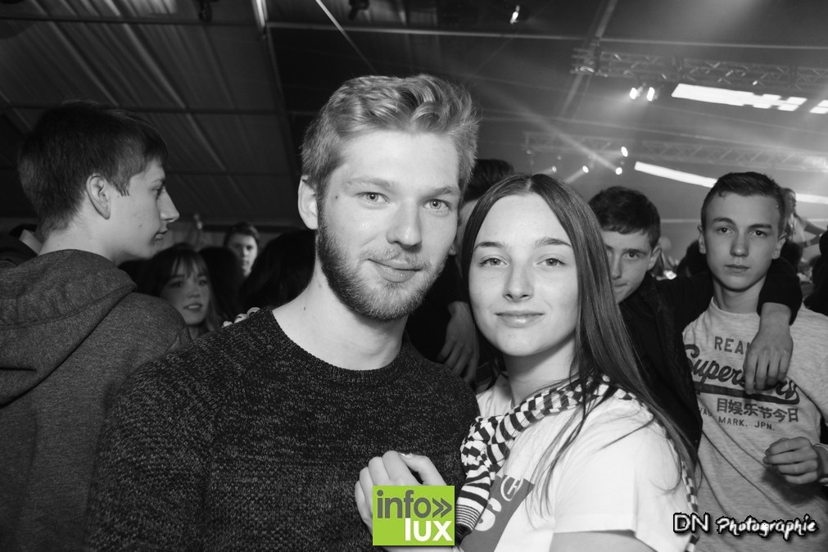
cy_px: 276
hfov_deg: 53.1
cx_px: 414
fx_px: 828
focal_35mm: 36
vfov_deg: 36.9
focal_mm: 24
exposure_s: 1/60
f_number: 4
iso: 1600
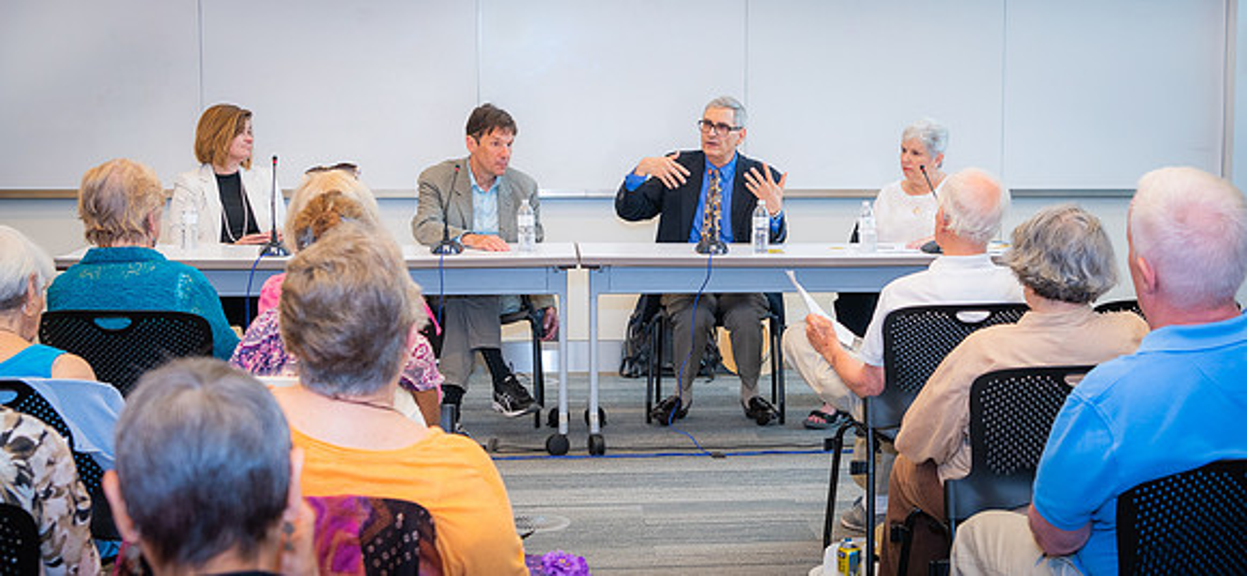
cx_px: 788
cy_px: 286
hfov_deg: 35.4
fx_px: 1943
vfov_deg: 16.9
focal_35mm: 61
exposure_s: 1/125
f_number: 5.6
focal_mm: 44
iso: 640
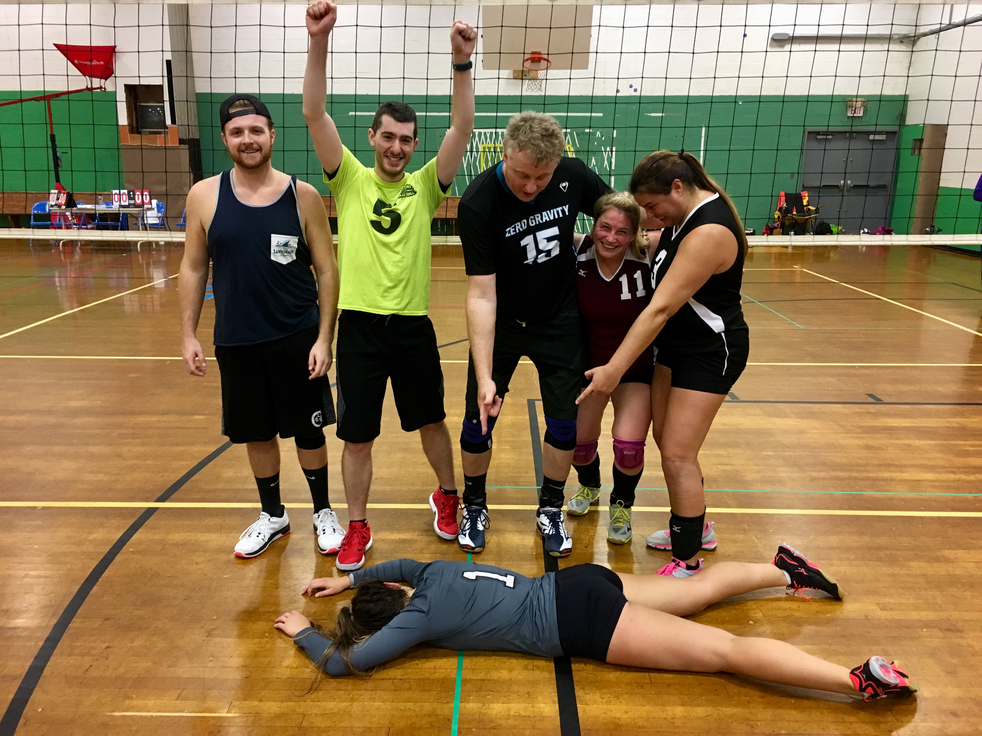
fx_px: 823
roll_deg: +0.2
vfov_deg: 48.2
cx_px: 491
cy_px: 368
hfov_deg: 61.7
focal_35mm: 29
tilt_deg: -14.8
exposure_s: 1/30
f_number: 2.2
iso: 125
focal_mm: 4.15
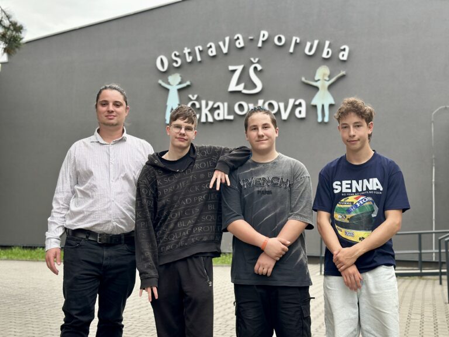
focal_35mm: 48
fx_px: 623
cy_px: 168
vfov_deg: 30.3
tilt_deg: +5.9
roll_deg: -1.6
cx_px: 224
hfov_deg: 39.7
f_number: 1.78
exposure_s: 1/745
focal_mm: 6.86
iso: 80
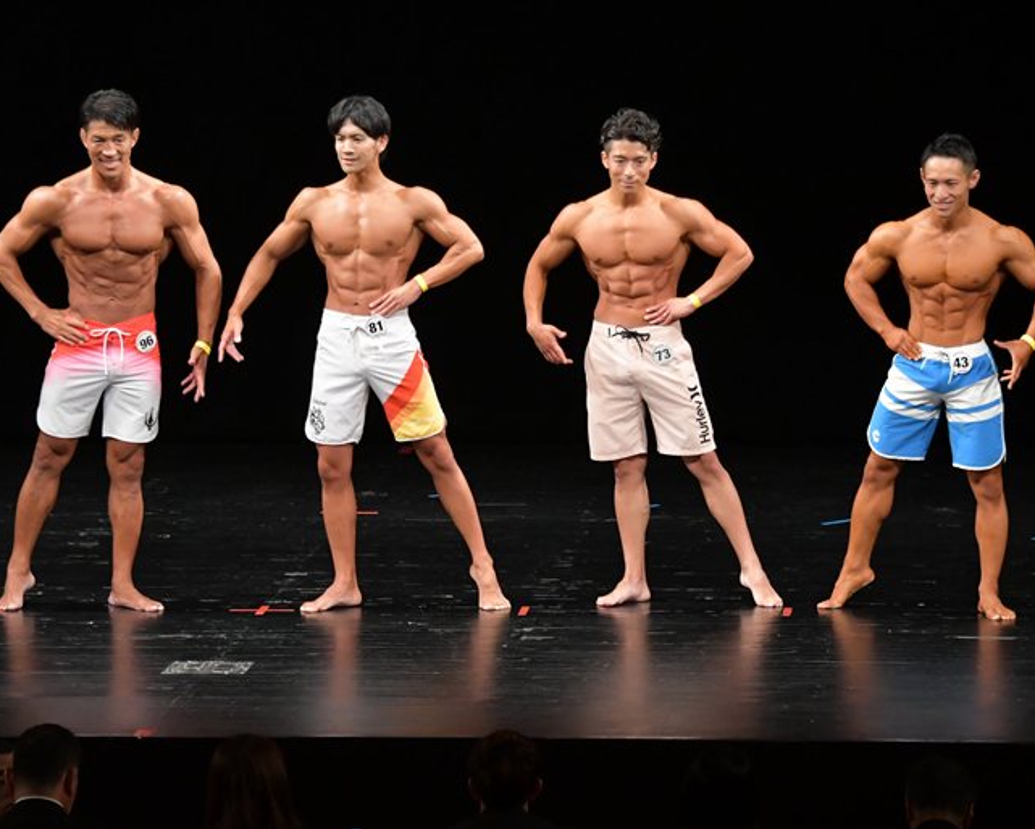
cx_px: 540
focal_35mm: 229
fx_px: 7016
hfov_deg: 8.4
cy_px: 415
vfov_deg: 6.8
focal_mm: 135
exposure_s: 1/400
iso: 3200
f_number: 5.6
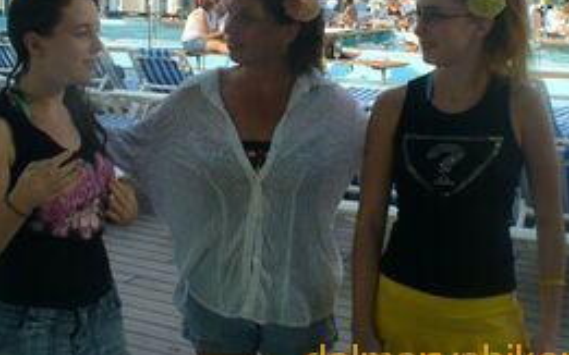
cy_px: 52
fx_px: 930
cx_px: 259
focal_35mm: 60
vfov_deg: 21.3
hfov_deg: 34.0
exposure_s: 1/200
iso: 80
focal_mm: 6.1
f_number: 5.6
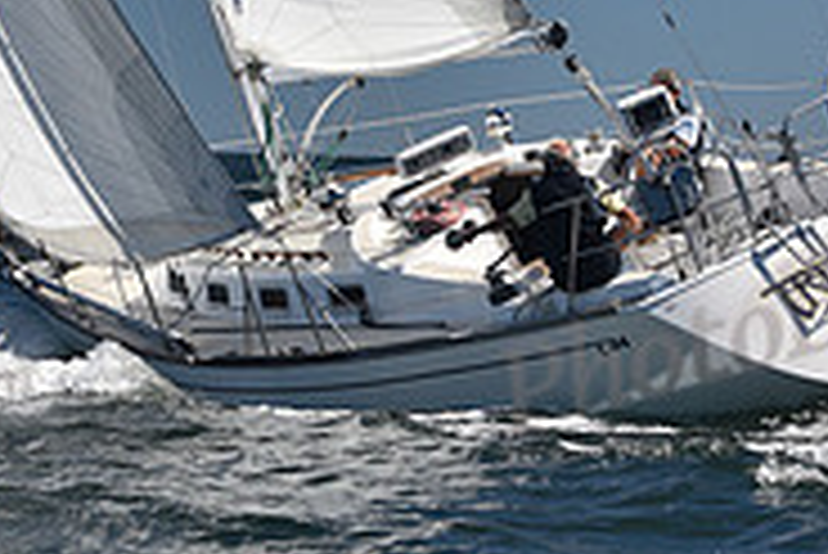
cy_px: 146
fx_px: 5087
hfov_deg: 9.3
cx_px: 270
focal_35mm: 221
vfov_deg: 6.2
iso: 200
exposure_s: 1/1000
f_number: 4.5
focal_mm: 70
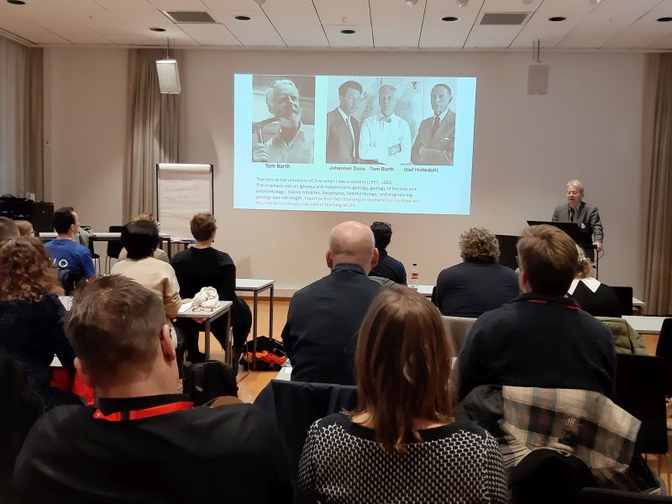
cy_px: 252
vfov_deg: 51.4
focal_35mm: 27
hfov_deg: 65.3
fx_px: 524
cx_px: 336
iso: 200
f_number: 1.7
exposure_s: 1/50
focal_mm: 3.93
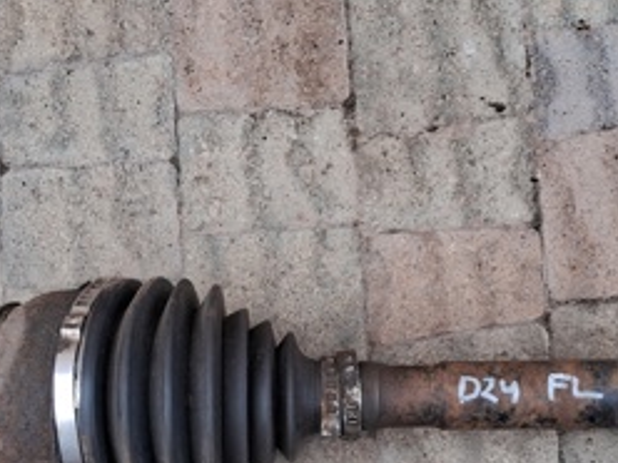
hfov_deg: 28.9
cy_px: 395
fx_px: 1196
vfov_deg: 21.6
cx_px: 364
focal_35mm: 67
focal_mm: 3.98
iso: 40
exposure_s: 1/120
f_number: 1.8
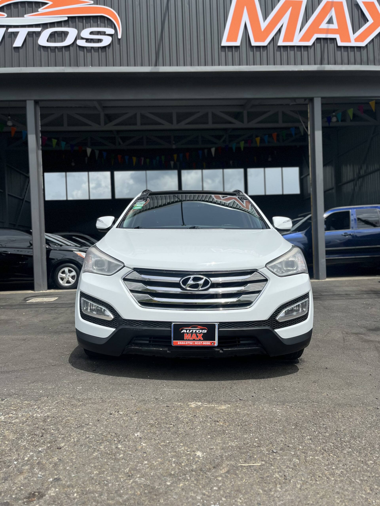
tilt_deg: -0.1
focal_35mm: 26
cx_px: 190
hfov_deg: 53.1
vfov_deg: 67.3
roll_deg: +2.3
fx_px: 381
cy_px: 253
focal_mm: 5.1
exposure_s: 1/4484
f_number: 1.6
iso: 50
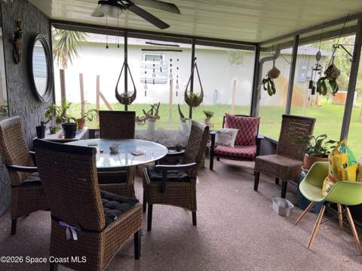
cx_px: 181
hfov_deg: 67.4
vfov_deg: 53.0
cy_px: 136
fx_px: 272
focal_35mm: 26
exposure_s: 1/121
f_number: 1.6
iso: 100
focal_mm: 5.96
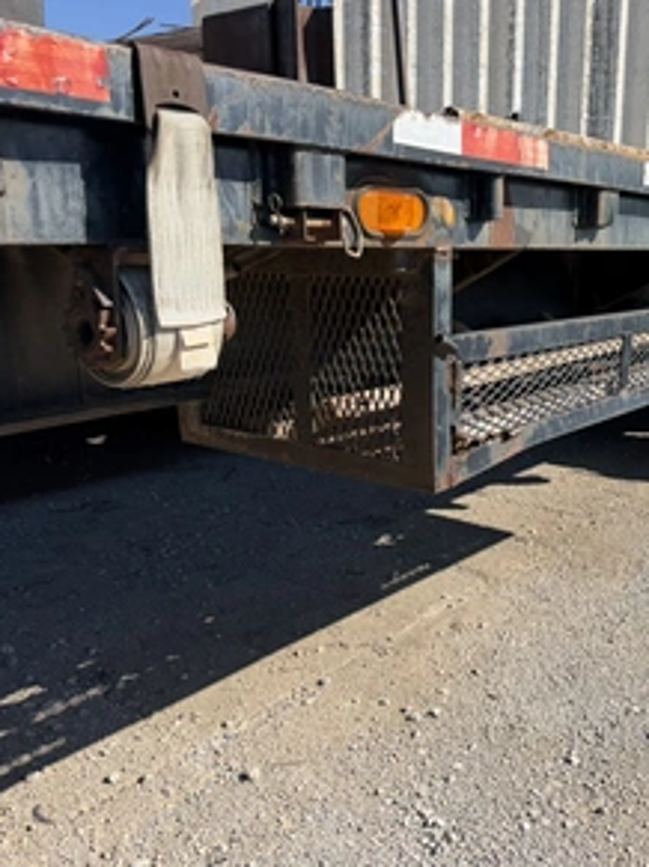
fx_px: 826
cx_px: 461
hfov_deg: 42.0
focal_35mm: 33
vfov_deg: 55.4
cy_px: 435
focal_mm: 6.76
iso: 80
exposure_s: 1/4167
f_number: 1.78
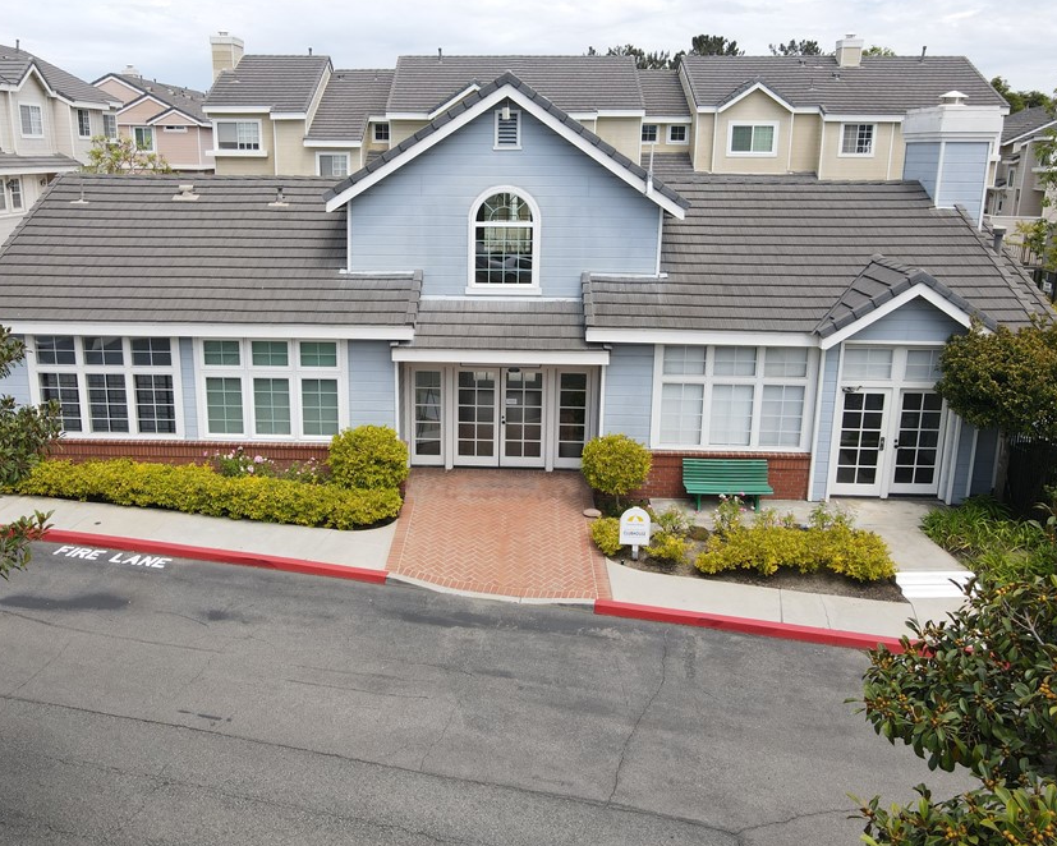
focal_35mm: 29
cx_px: 478
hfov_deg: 60.3
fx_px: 907
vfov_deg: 49.9
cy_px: 391
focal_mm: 4.5
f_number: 2.8
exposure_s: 1/30
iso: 100
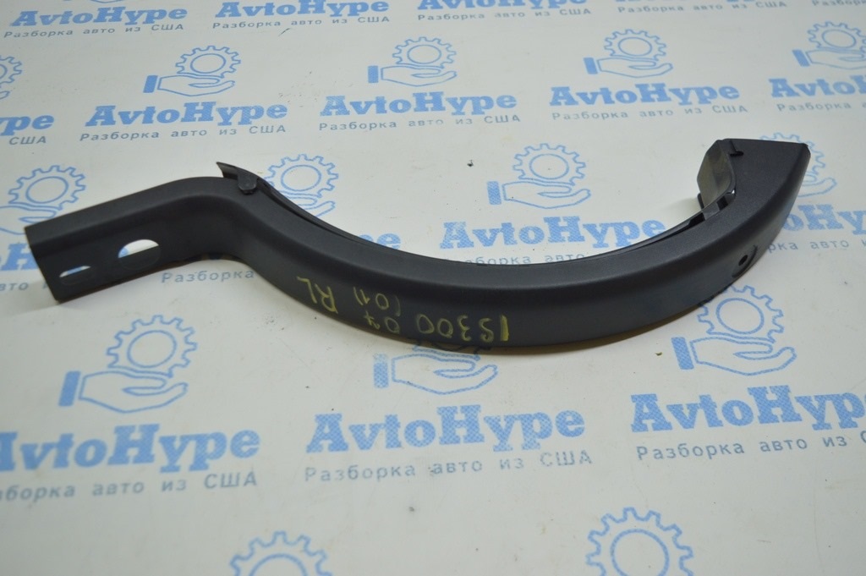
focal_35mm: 36
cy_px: 288
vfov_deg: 36.8
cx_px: 433
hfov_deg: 53.2
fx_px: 865
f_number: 4
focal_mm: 24
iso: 400
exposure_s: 1/100
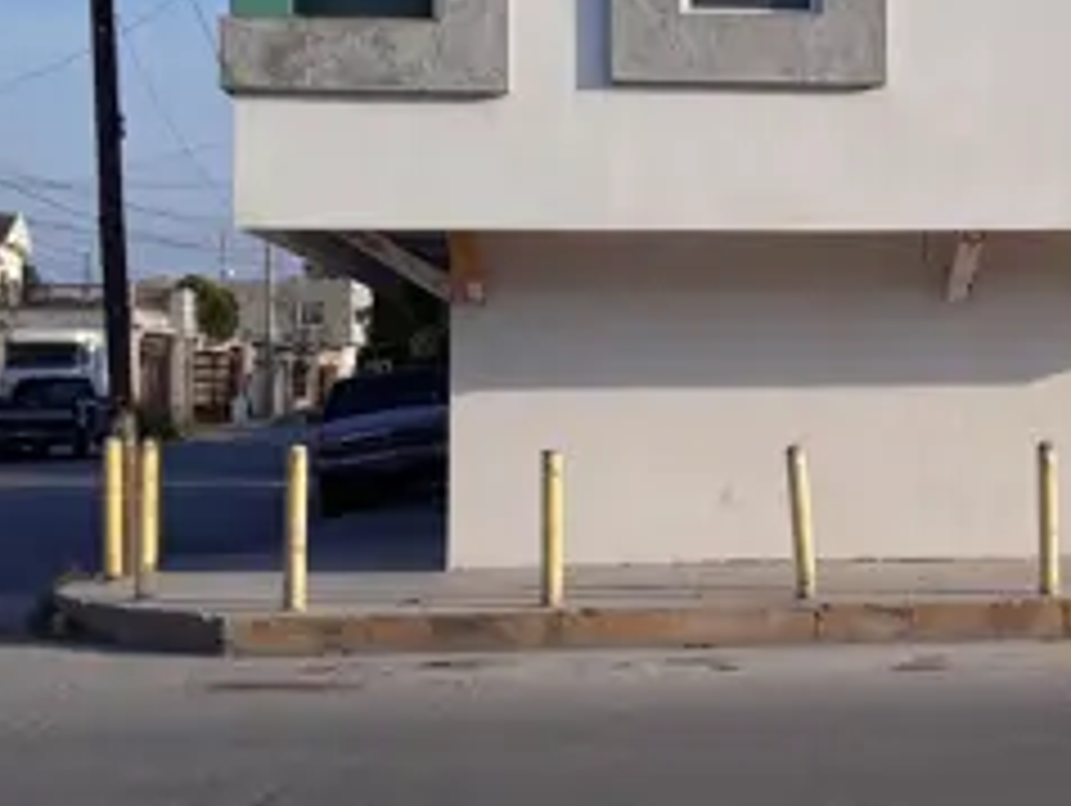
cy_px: 324
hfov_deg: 27.7
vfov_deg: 21.6
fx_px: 2106
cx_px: 918
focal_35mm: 68
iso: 40
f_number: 1.7
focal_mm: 3.71
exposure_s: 1/1575
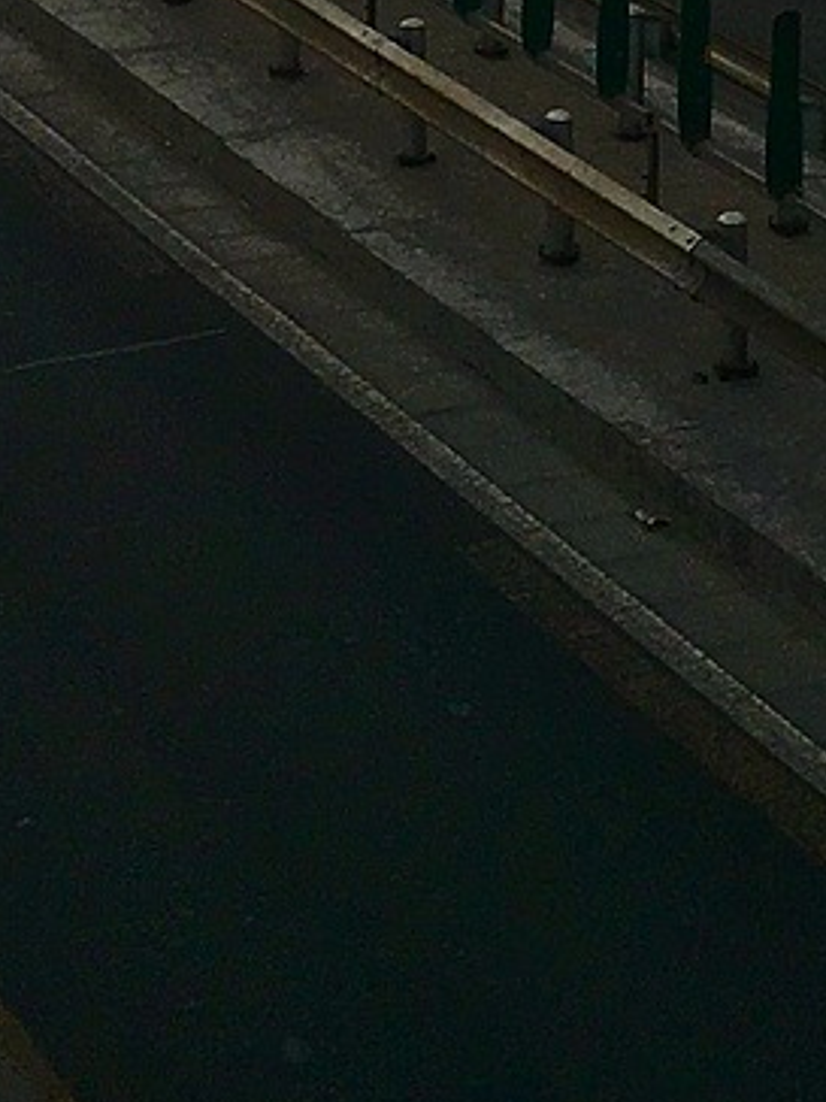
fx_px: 4327
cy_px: -1427
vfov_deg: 12.0
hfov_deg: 10.9
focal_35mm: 136
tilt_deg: +5.4
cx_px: 505
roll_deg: -0.6
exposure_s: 1/519
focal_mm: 4.15
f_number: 2.2
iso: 25
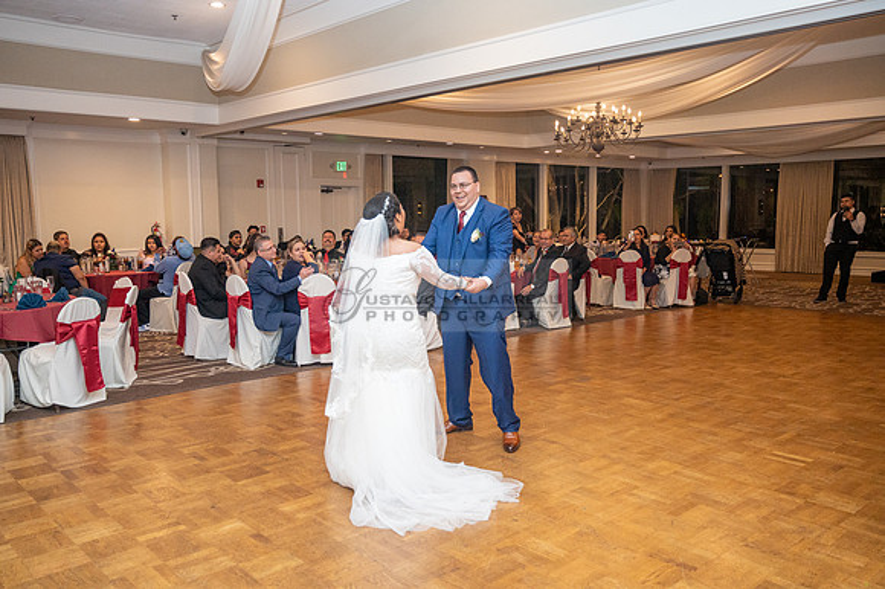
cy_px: 294
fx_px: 749
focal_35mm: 30
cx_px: 442
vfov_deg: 42.9
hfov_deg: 61.1
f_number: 4
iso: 2500
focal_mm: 30.5
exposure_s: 1/160
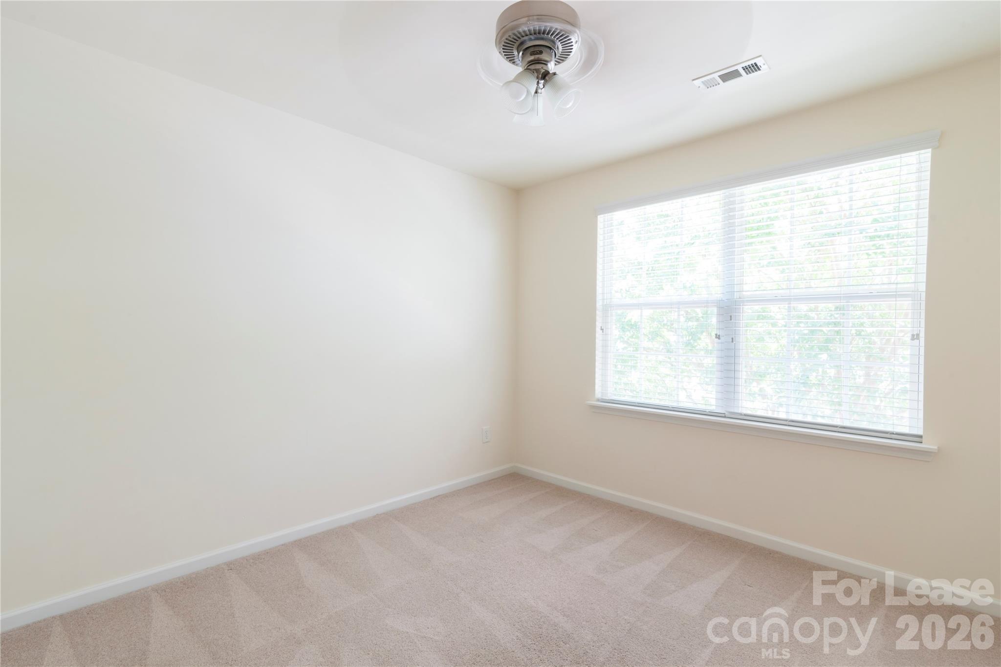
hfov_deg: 96.7
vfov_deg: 73.7
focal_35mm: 16
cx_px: 500
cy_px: 334
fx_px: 445
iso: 200
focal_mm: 16
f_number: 13
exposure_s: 1/1.25
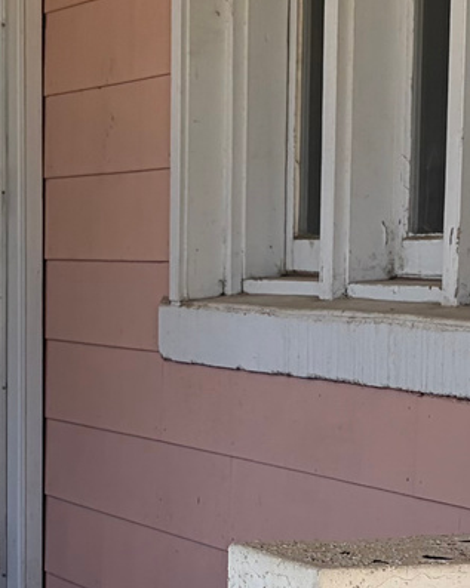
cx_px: 310
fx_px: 2280
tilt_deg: -5.4
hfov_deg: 11.8
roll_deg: -0.3
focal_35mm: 131
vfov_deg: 14.5
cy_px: 554
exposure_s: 1/1550
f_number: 1.6
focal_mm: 5.96
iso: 64
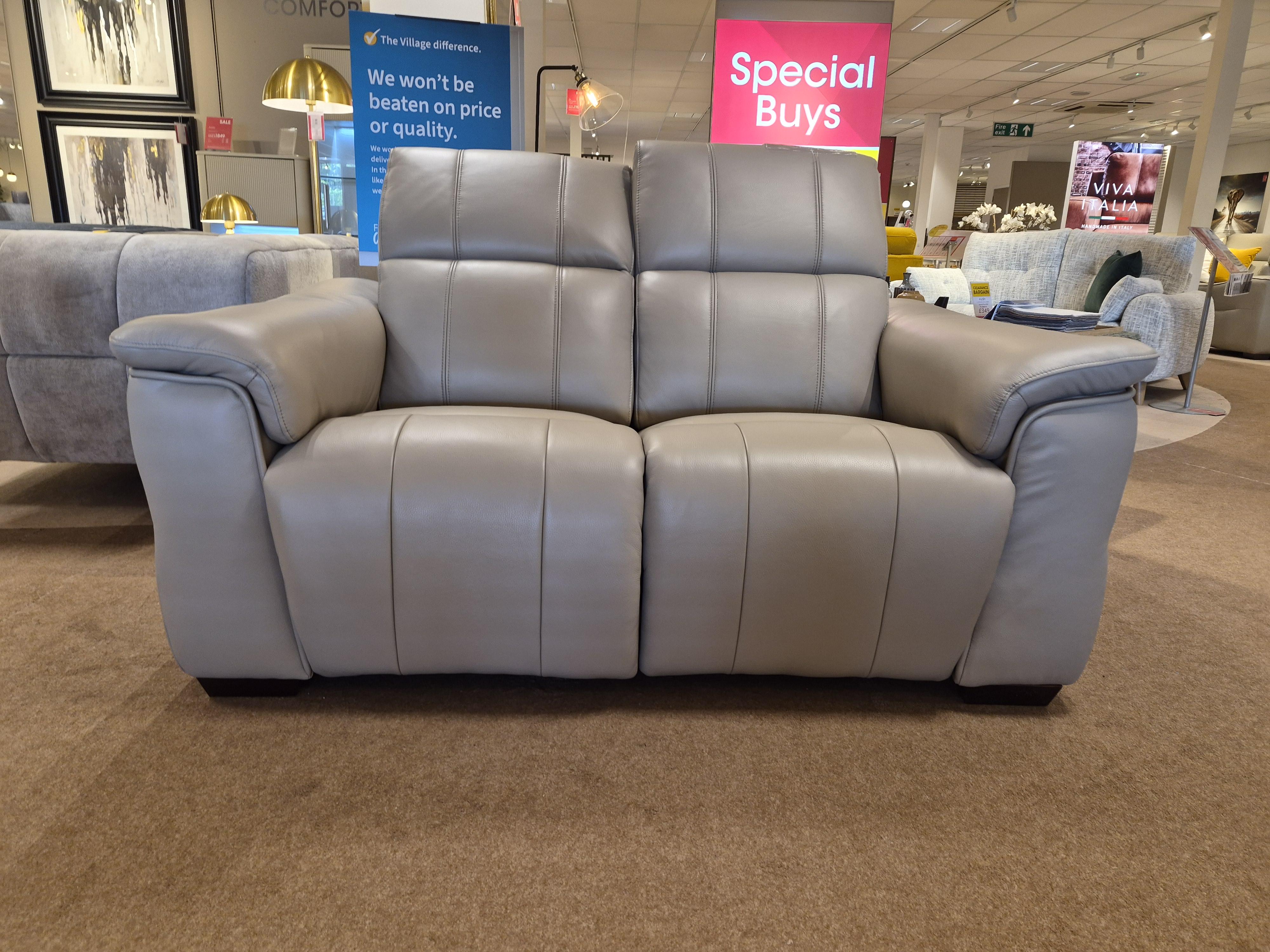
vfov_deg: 58.9
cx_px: 635
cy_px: 476
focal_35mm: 23
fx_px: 844
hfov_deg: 73.9
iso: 125
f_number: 1.8
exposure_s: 1/100
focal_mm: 5.4
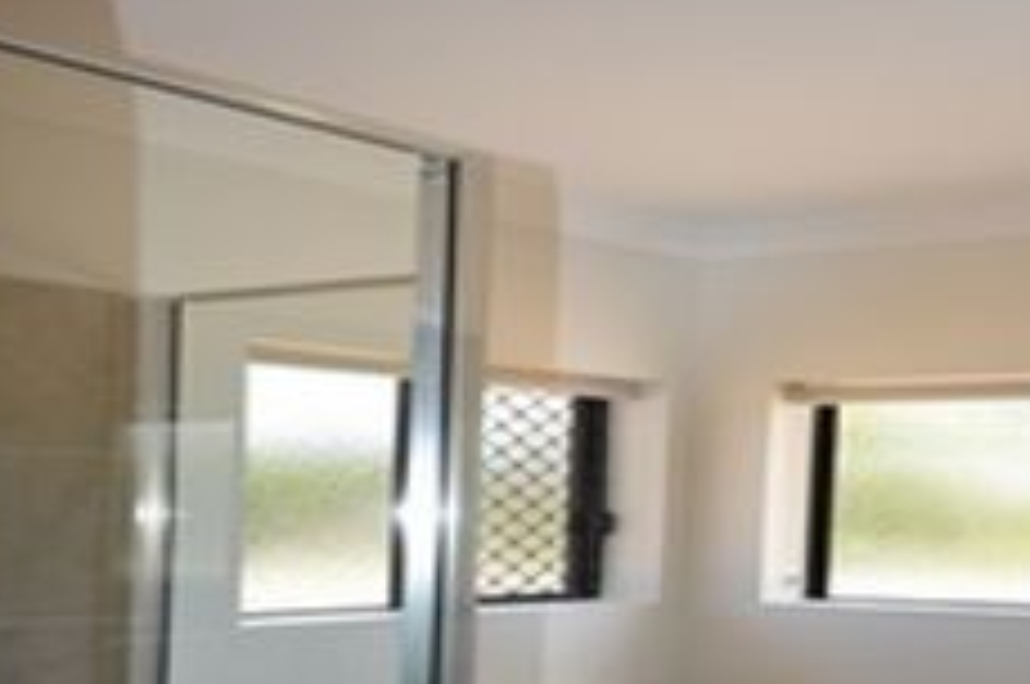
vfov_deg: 32.5
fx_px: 1144
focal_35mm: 40
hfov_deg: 44.2
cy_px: 529
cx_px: 927
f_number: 4.5
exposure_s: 1/125
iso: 140
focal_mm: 13
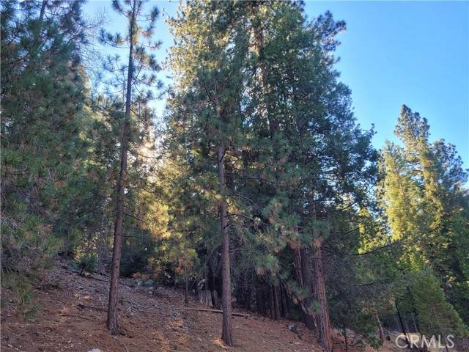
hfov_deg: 67.3
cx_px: 234
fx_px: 352
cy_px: 176
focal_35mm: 26
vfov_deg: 53.1
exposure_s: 1/209
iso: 40
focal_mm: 5.4
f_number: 1.8
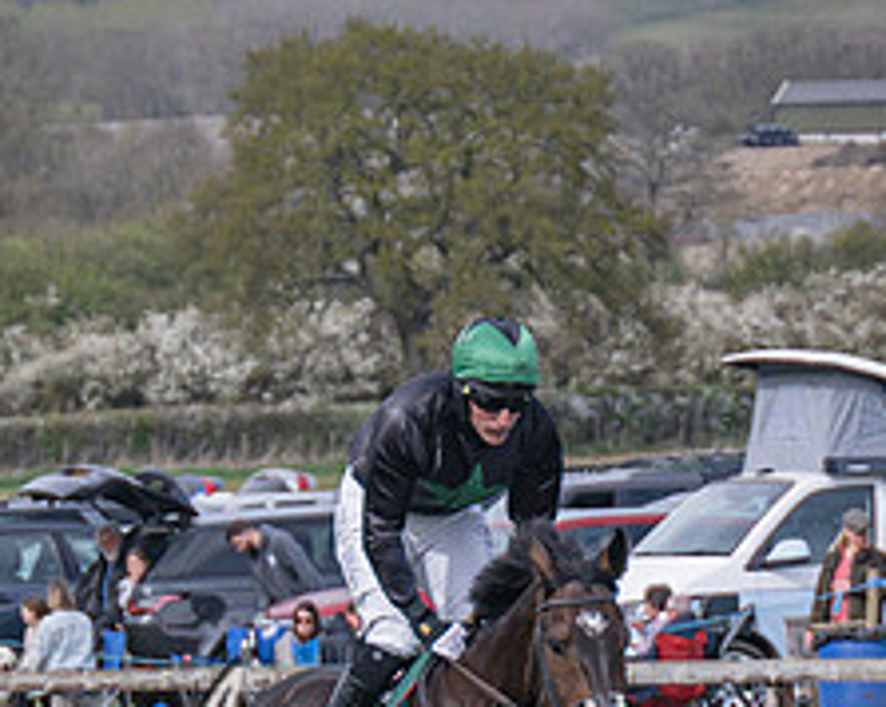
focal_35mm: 517
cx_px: 776
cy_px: 873
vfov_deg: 3.0
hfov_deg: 3.7
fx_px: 13545
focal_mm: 99
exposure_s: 1/1000
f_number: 4
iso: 200
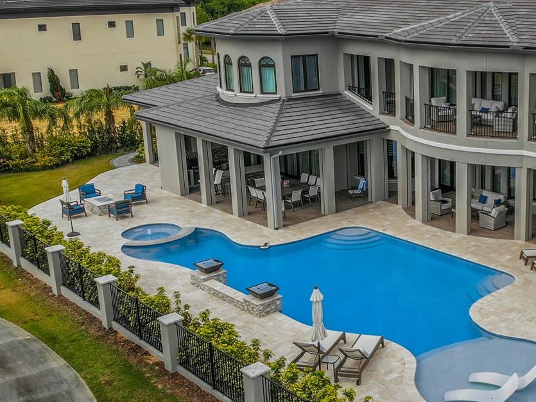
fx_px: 712
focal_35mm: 46
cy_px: 180
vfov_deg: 31.5
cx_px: 474
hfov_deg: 38.6
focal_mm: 4.5
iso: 105
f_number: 2.8
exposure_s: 1/900
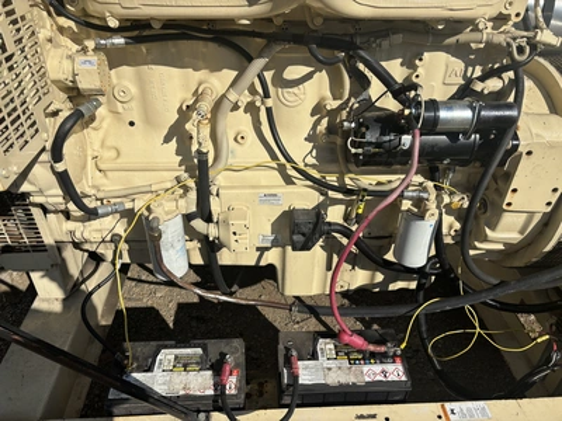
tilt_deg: -35.7
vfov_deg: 53.1
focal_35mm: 26
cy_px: 210
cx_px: 281
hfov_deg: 67.3
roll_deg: -2.2
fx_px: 422
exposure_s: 1/6329
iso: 50
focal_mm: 5.96
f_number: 1.6
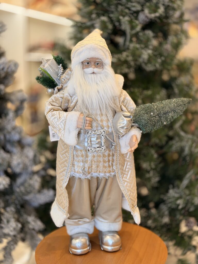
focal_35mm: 48
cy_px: 132
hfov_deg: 30.3
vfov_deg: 39.7
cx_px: 99
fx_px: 366
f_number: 1.78
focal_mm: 6.76
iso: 50
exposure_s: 1/60
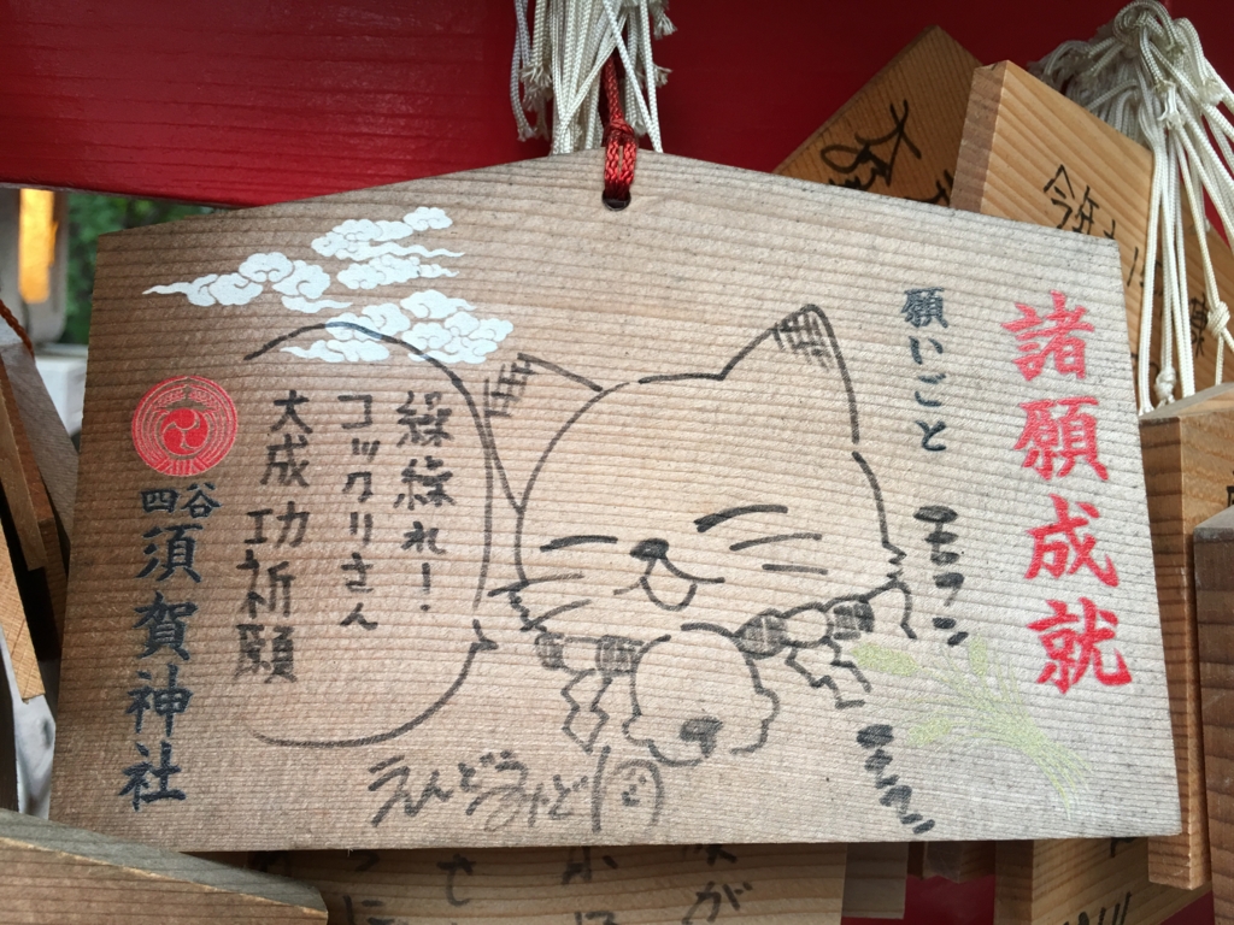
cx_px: 617
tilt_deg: -5.1
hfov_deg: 61.7
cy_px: 462
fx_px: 1034
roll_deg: -4.8
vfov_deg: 48.2
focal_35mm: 29
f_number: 2.2
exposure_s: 1/30
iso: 25
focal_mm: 4.15
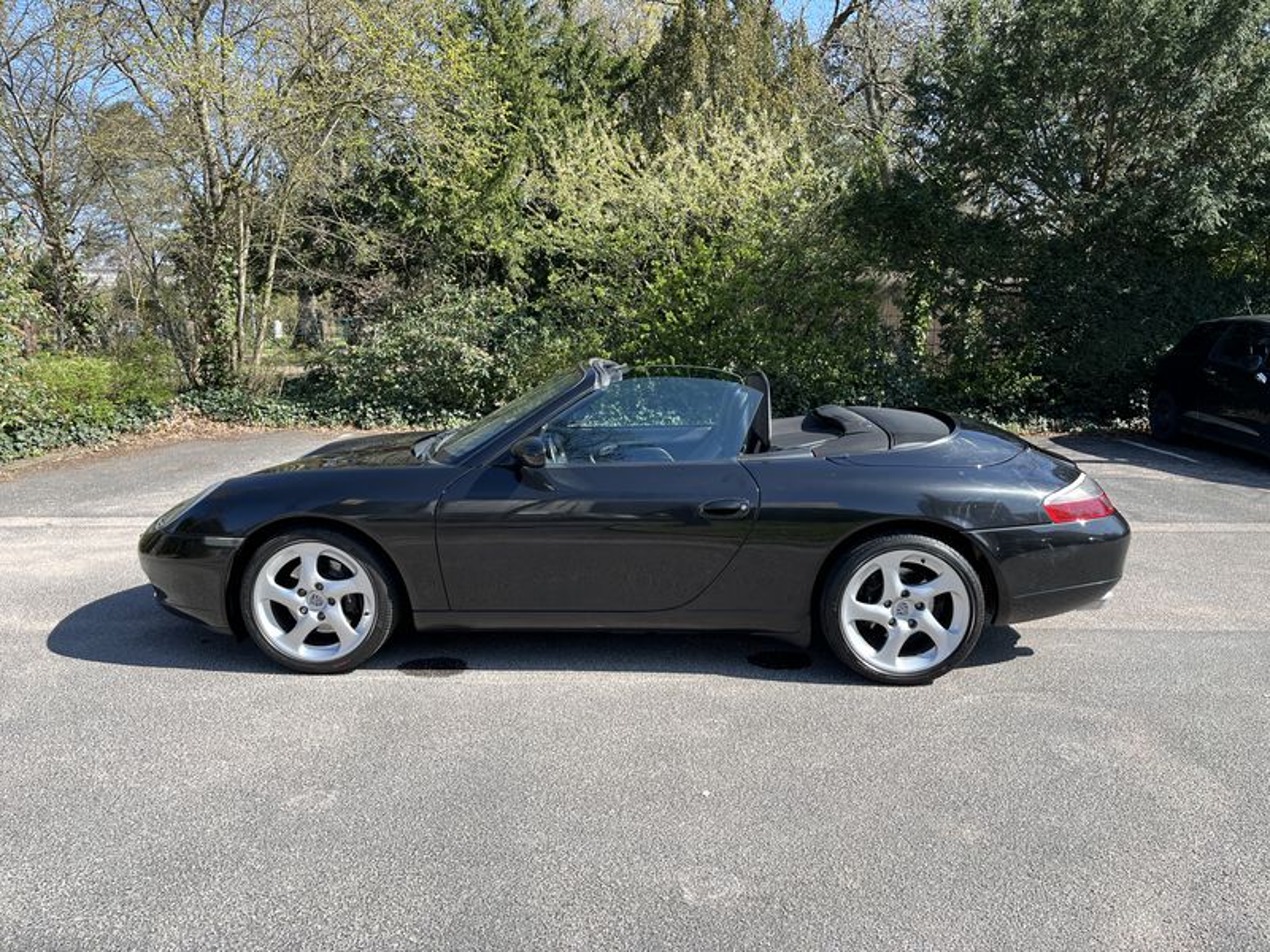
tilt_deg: -9.7
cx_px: 635
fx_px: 954
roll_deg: +0.0
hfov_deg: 67.3
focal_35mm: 26
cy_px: 476
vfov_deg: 53.1
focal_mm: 5.1
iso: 50
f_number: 1.6
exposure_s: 1/1422
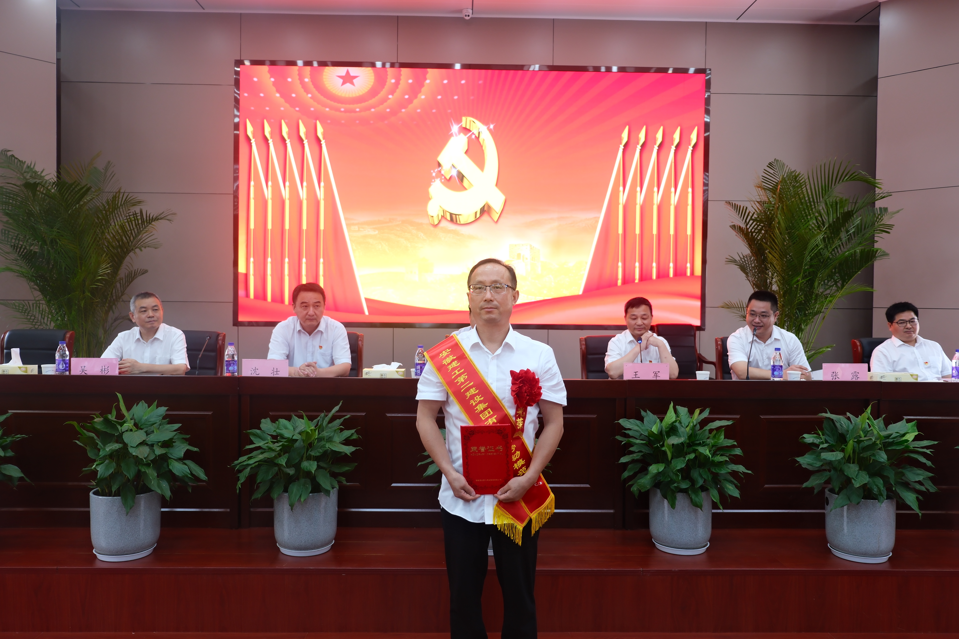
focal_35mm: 27
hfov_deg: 67.4
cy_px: 320
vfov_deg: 47.9
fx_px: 719
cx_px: 480
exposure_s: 1/26
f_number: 2.8
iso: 250
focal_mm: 18
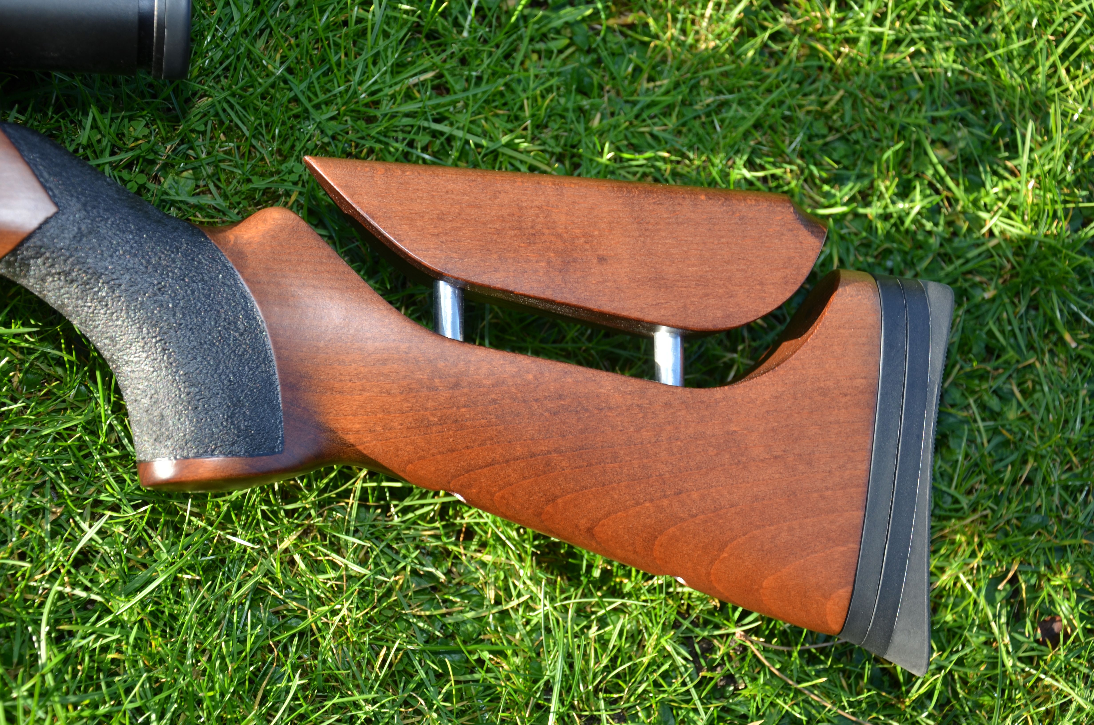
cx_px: 547
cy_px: 362
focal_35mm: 63
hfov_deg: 32.0
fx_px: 1911
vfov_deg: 21.5
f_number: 5.6
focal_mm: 42
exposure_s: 1/125
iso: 110
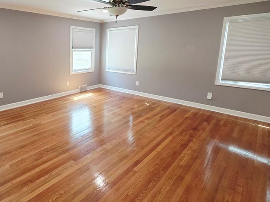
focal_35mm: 21
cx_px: 72
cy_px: 79
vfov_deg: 62.7
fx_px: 164
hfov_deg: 74.1
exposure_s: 1/60
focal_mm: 2.2
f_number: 1.9
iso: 320
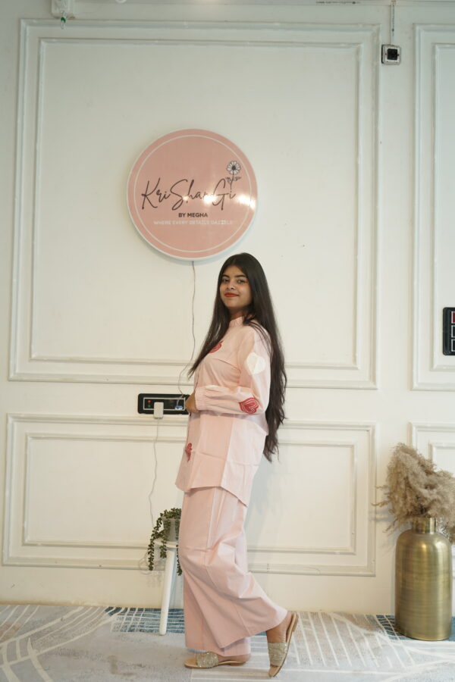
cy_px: 341
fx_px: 663
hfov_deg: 37.9
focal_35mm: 35
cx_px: 228
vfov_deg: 54.4
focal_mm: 35
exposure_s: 1/100
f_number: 4.5
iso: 125
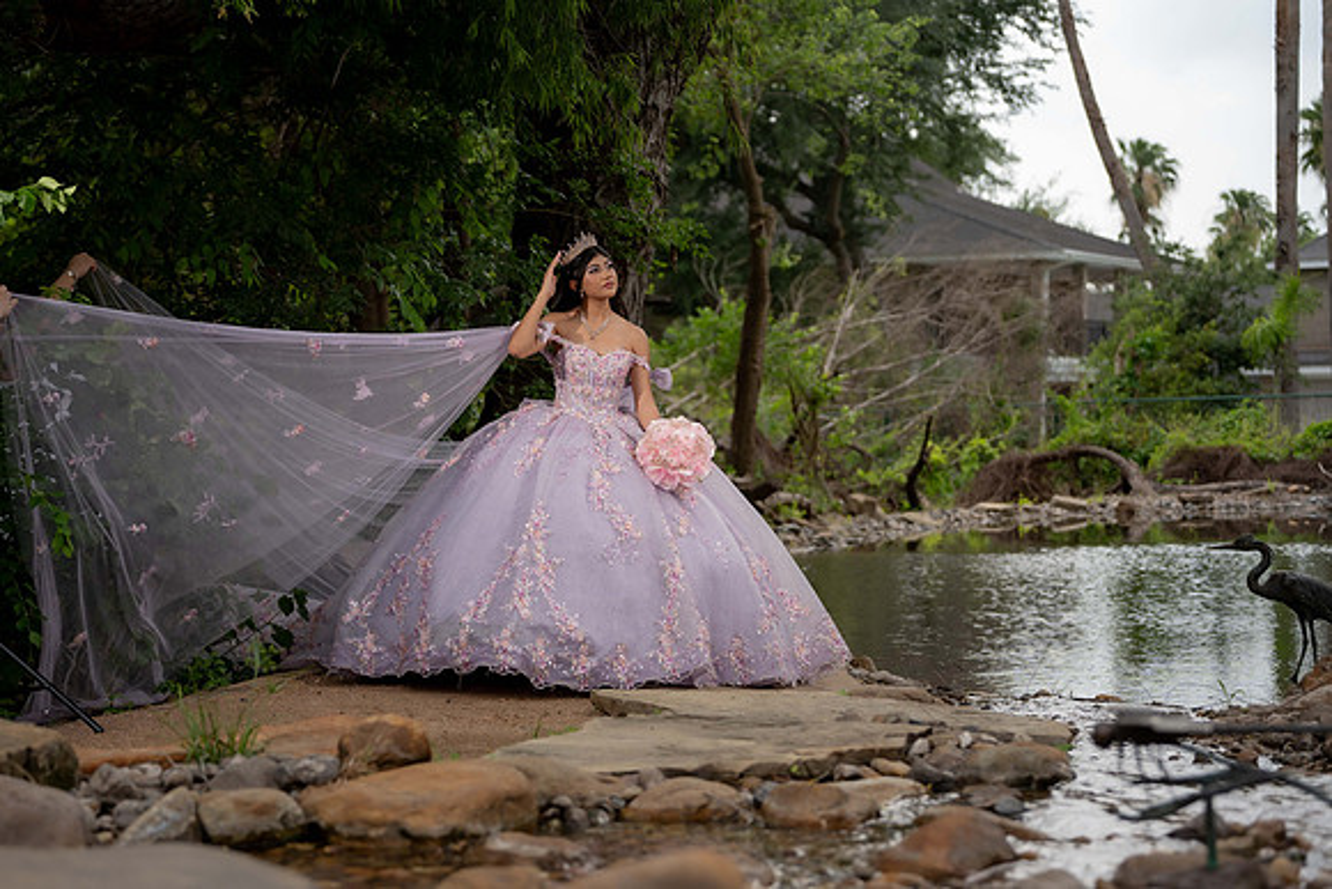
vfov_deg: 19.6
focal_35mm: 69
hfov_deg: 29.1
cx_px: 621
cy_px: 475
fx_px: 2569
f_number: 2.5
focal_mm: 65
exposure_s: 1/1000
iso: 80
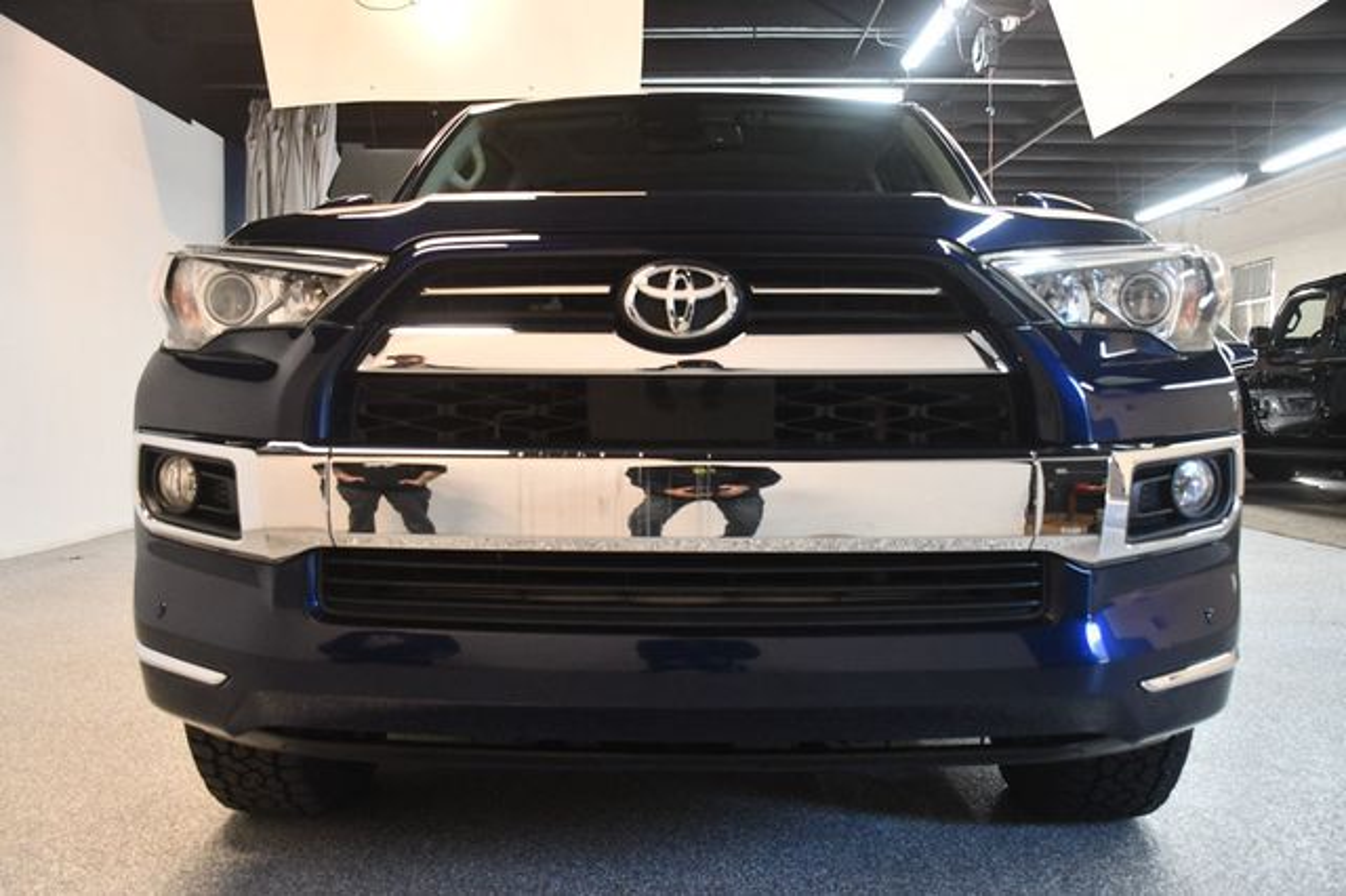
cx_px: 673
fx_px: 1233
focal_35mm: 33
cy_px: 448
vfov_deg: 39.9
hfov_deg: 57.2
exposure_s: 1/125
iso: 2500
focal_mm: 22
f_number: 3.5
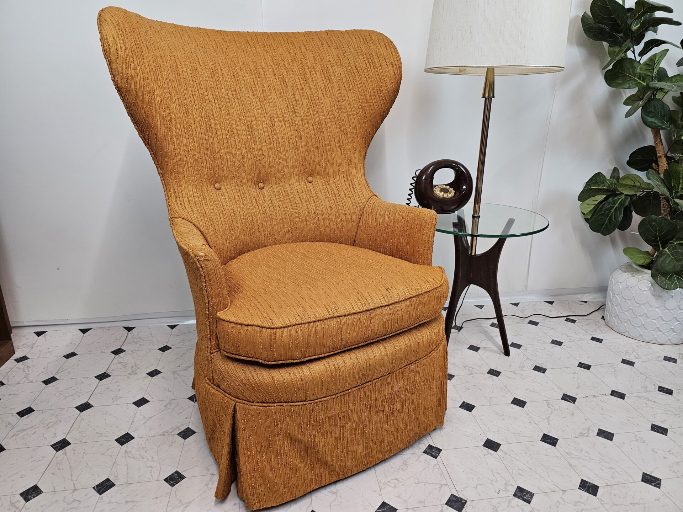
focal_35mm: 23
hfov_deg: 73.9
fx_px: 454
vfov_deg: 58.9
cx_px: 342
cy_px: 256
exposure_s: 1/120
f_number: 1.7
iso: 160
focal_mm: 6.3
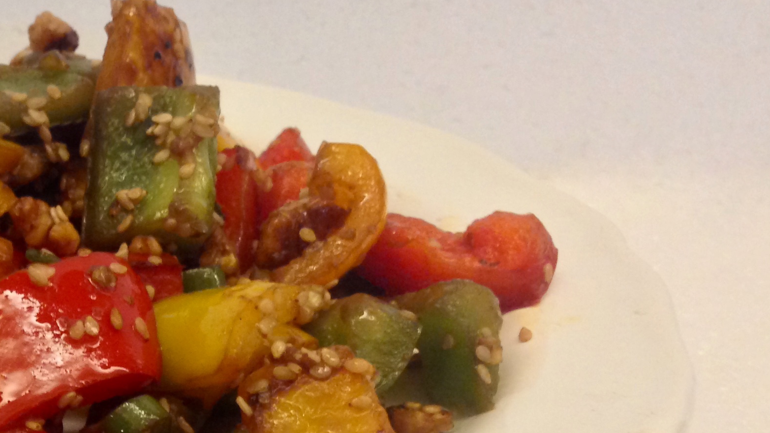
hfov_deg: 26.6
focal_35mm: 75
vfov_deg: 15.8
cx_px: -18
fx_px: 1531
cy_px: 411
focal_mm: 4.12
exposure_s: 1/20
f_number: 2.4
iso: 200
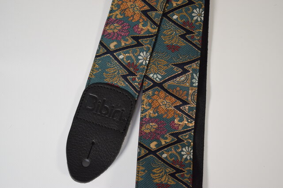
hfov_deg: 28.1
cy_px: 94
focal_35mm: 72
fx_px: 566
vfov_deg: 18.9
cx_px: 142
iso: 640
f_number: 5.3
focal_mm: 48
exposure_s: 1/160
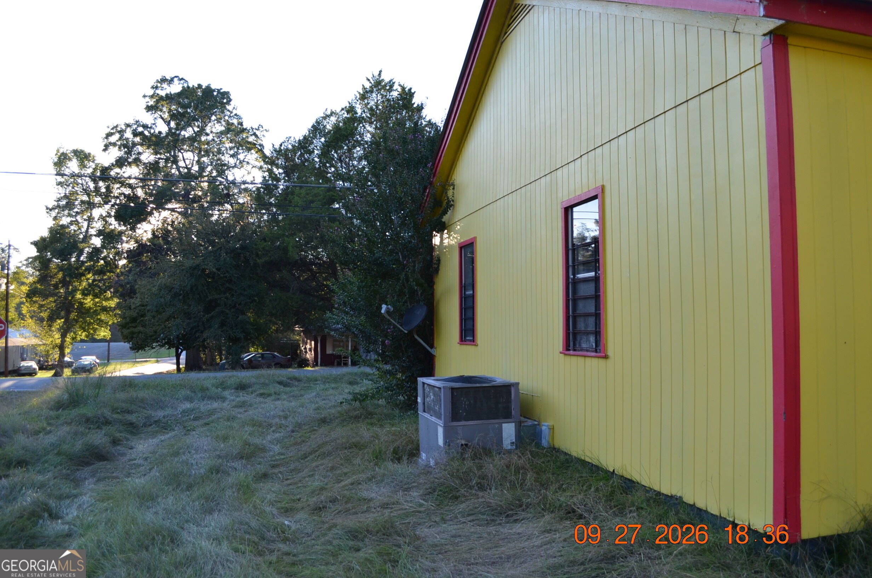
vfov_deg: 47.7
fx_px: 653
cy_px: 289
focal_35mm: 27
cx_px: 436
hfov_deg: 67.5
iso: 200
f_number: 5.6
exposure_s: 1/125
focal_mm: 18
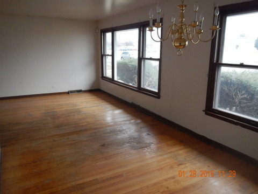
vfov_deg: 49.7
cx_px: 129
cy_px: 97
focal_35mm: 28
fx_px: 209
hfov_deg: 63.4
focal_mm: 5
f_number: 3.9
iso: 400
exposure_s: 1/200
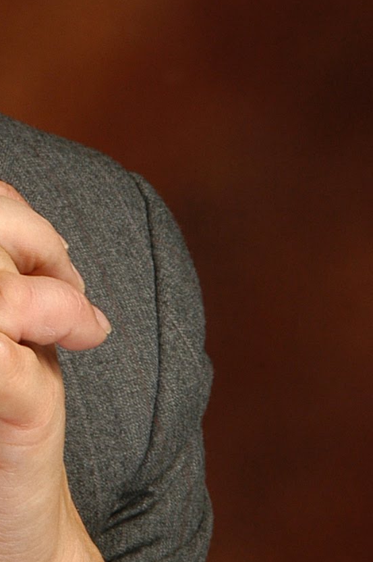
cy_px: 145
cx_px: -280
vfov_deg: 4.9
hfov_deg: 3.2
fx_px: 6587
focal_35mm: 423
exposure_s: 1/60
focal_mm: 78
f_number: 16
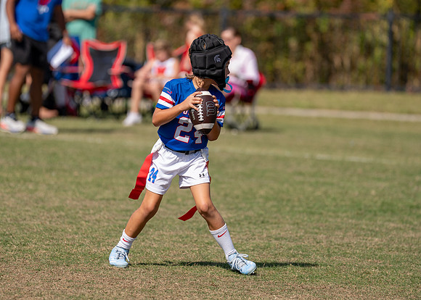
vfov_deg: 4.8
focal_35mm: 297
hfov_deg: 6.8
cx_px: 199
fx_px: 3549
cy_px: 129
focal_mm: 200
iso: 100
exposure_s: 1/1600
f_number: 2.8
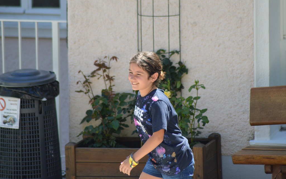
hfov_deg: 5.7
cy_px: 89
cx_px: 143
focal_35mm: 368
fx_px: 2869
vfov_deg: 3.6
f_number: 5
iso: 800
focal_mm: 240
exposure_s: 1/1000
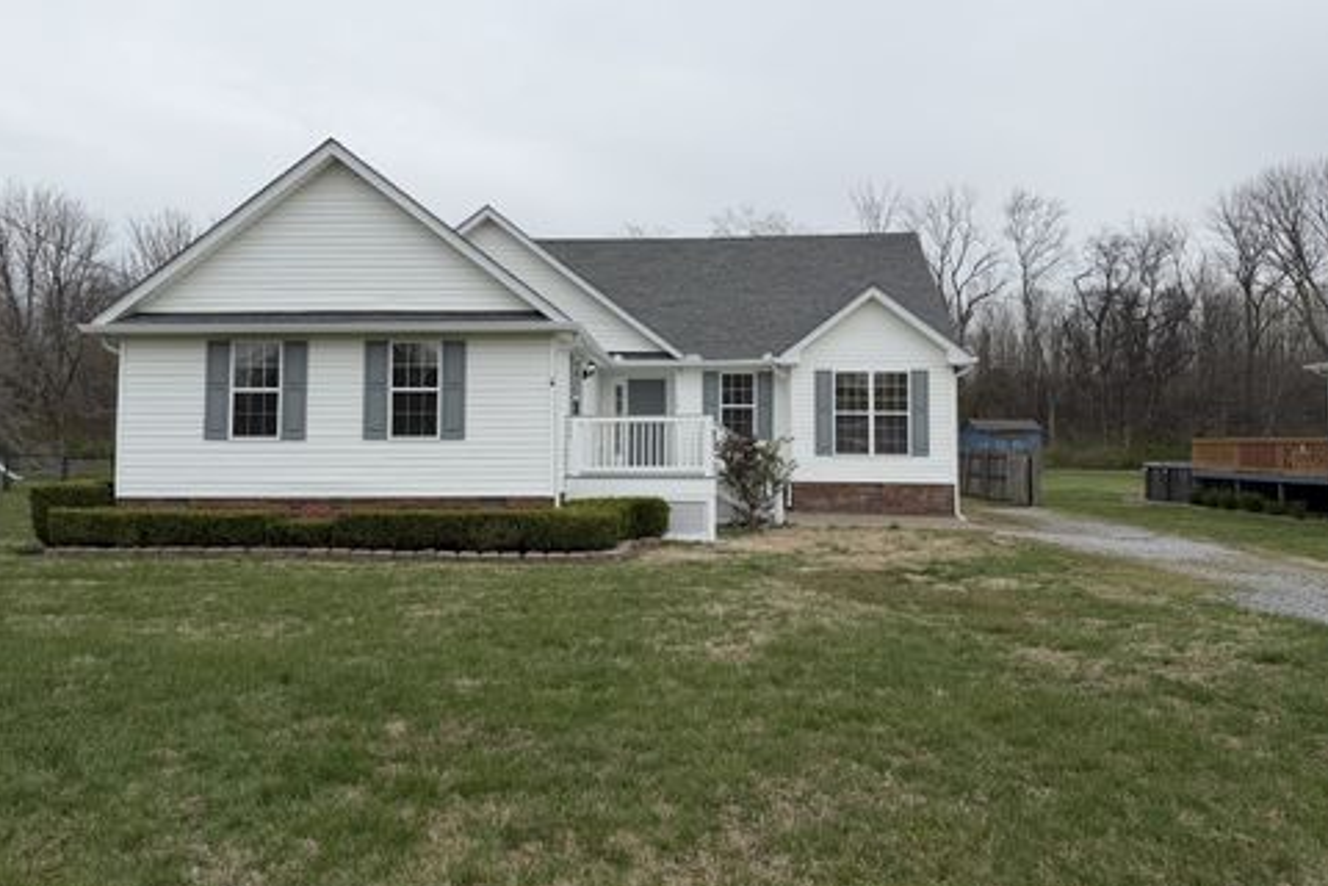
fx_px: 959
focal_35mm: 26
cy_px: 383
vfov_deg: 49.4
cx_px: 645
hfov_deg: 69.4
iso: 80
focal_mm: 6.76
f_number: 1.78
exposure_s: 1/2053
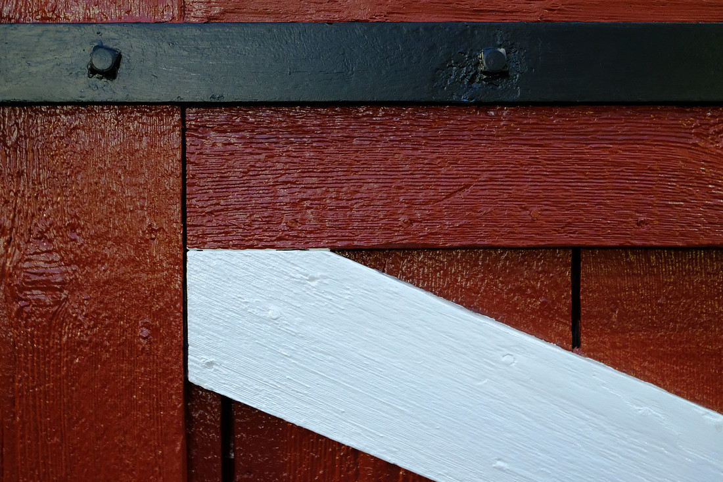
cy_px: 241
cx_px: 362
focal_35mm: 54
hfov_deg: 36.9
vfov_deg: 25.1
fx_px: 1085
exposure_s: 1/6
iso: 3200
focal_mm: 35.8
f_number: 9
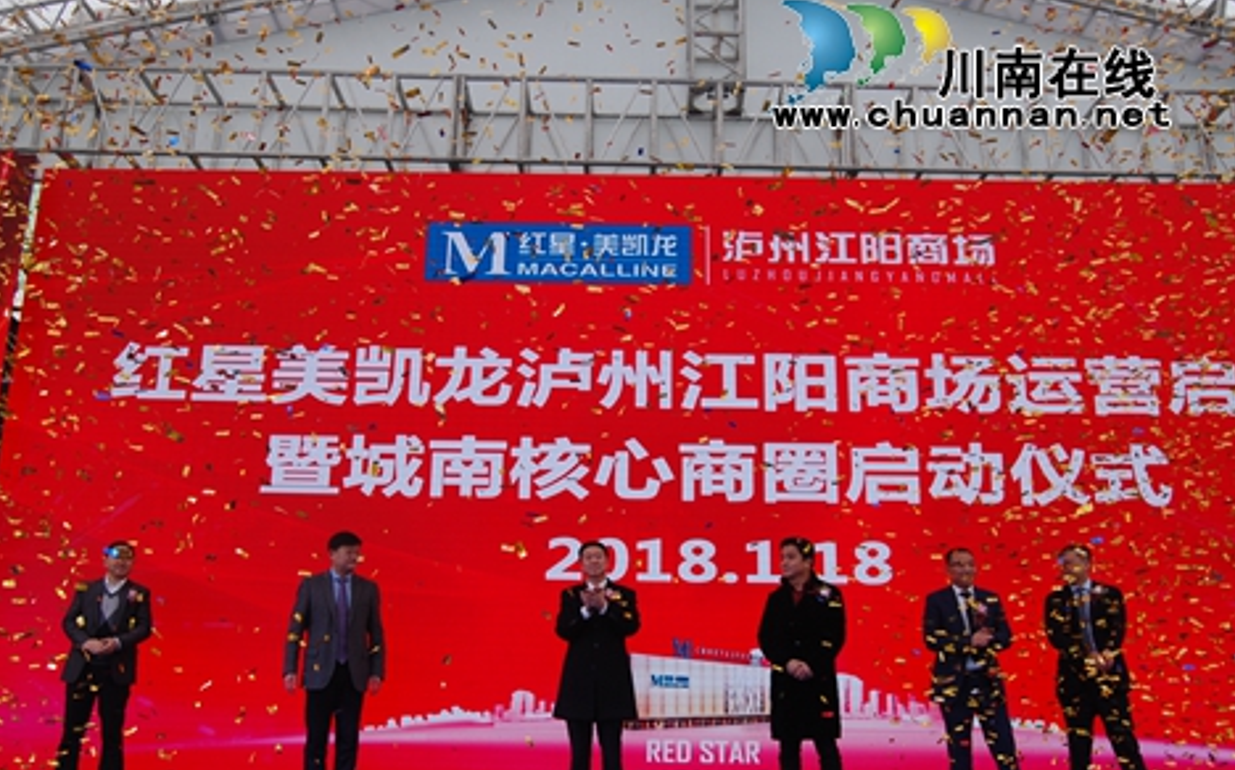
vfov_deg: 33.9
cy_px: 390
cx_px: 615
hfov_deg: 52.1
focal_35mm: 38
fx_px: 1263
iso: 400
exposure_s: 1/125
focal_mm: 23
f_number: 5.6
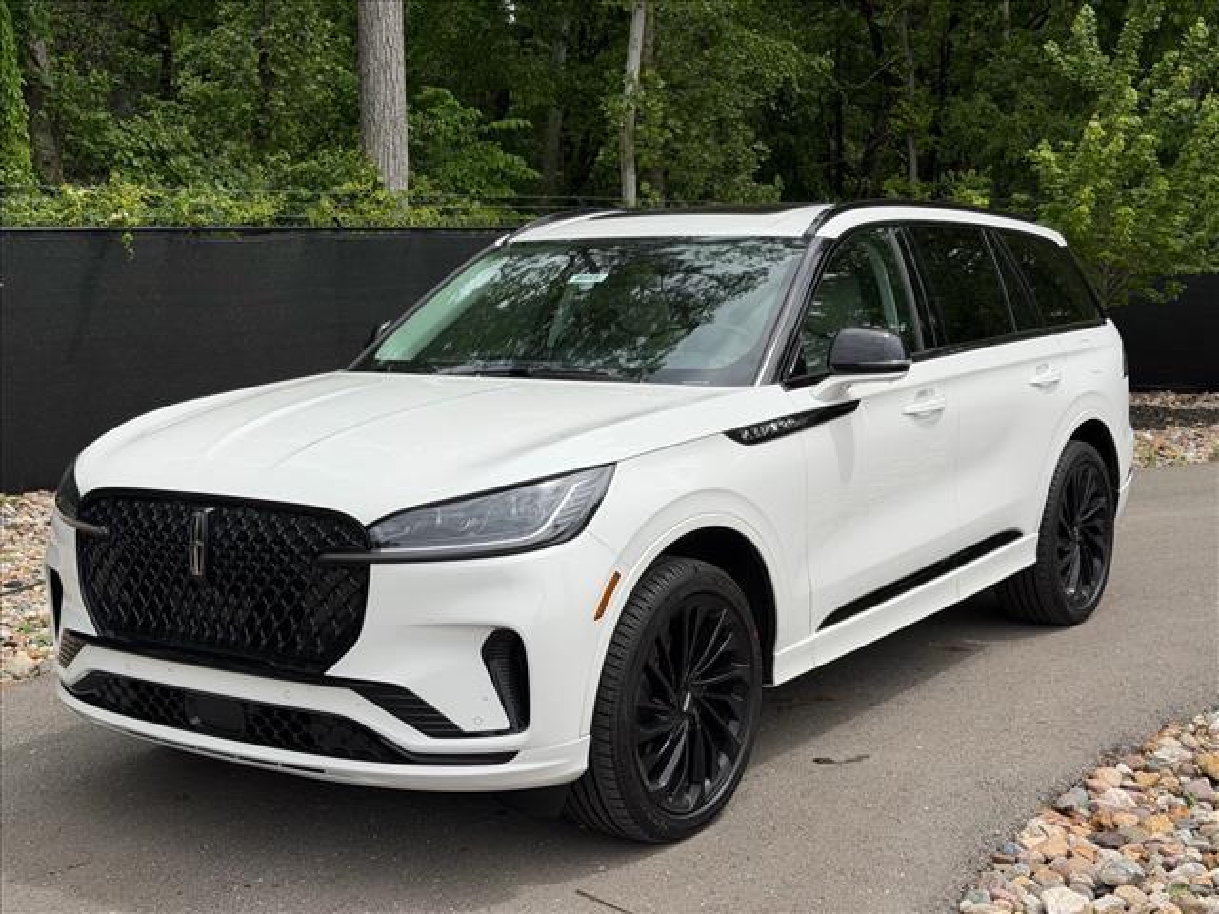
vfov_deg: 30.3
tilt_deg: -7.9
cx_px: 610
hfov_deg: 39.7
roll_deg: -1.9
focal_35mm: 48
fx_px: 1690
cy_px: 457
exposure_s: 1/6024
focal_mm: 6.76
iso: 64
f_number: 1.78
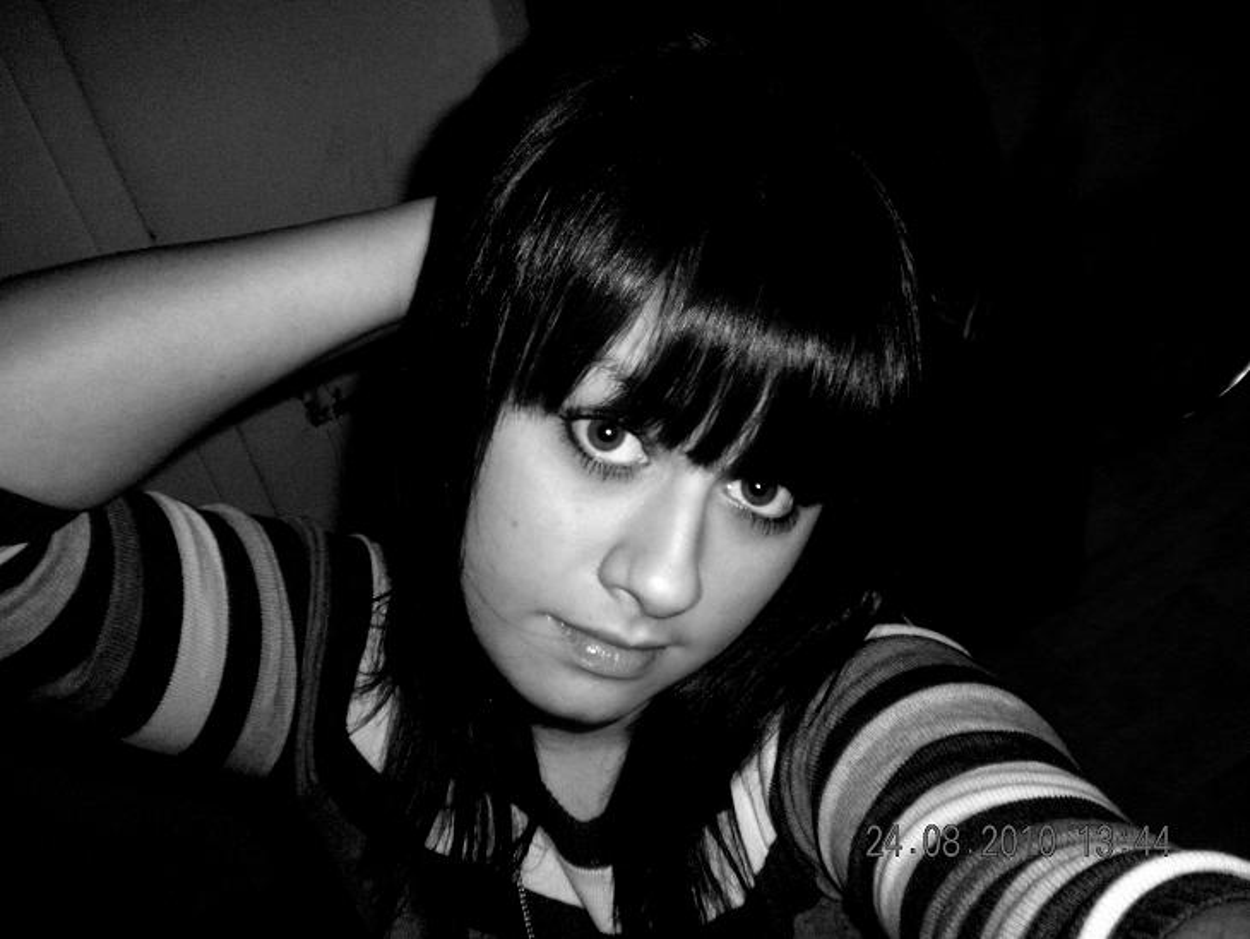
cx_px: 625
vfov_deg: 40.7
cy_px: 470
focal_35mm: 35
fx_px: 1264
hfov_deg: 52.6
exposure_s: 1/30
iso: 800
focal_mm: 6.3
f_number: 3.1
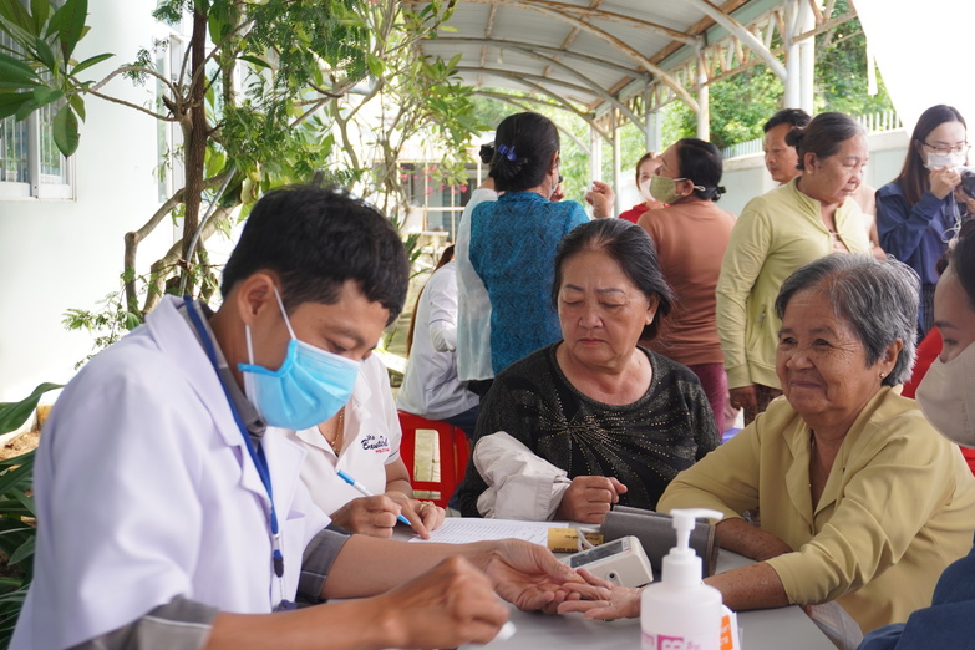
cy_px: 321
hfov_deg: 41.5
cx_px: 478
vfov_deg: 28.4
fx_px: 1287
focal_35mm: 48
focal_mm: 31
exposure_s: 1/50
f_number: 5
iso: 250
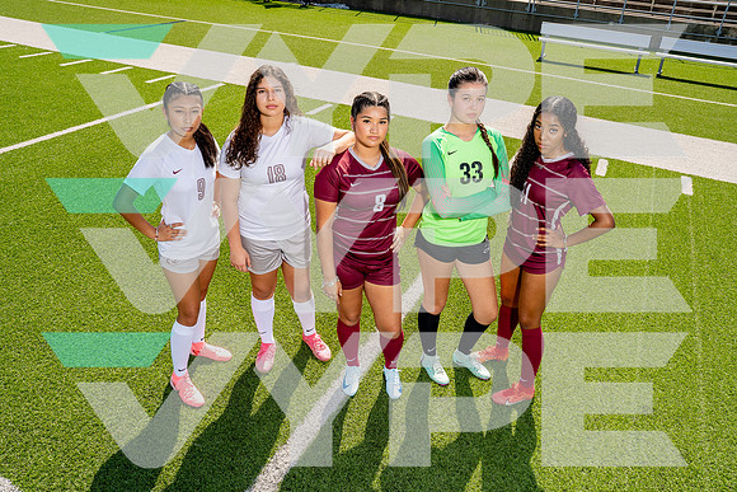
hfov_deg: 63.6
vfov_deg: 45.0
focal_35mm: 29
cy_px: 246
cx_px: 368
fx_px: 594
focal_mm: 29
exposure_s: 1/250
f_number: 11
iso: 320
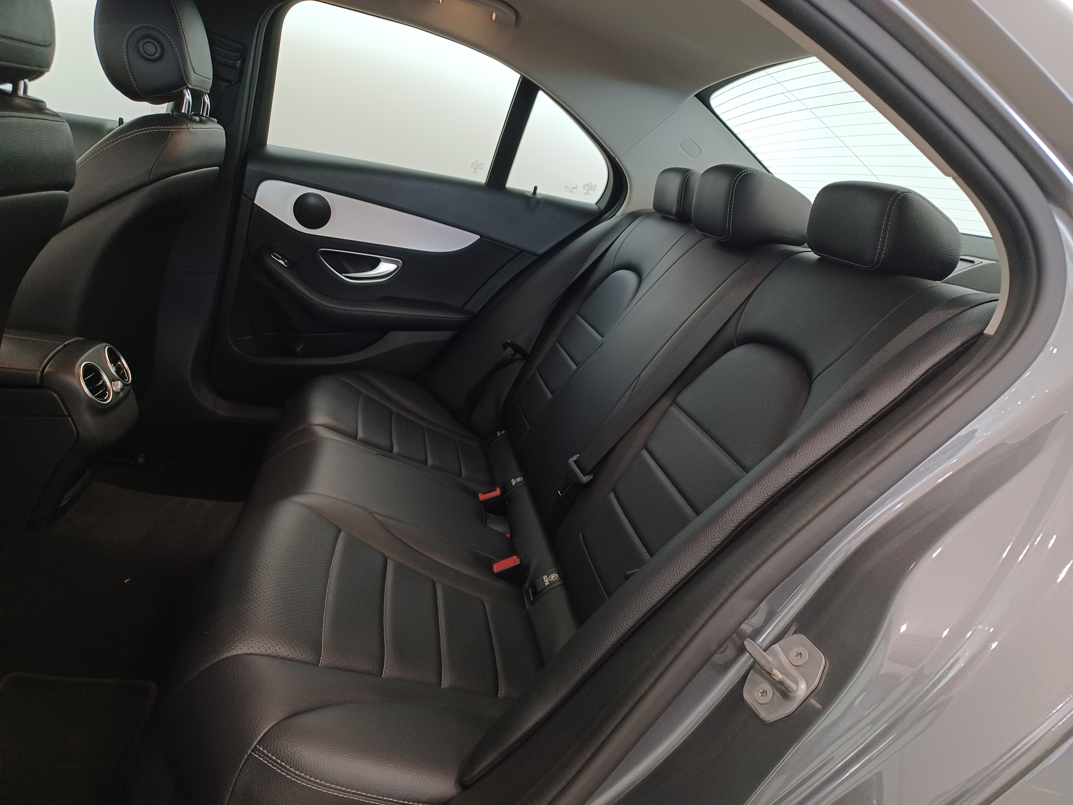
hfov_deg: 69.4
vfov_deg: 54.9
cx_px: 536
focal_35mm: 25
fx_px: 775
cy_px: 402
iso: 250
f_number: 1.8
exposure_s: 1/40
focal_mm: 4.6
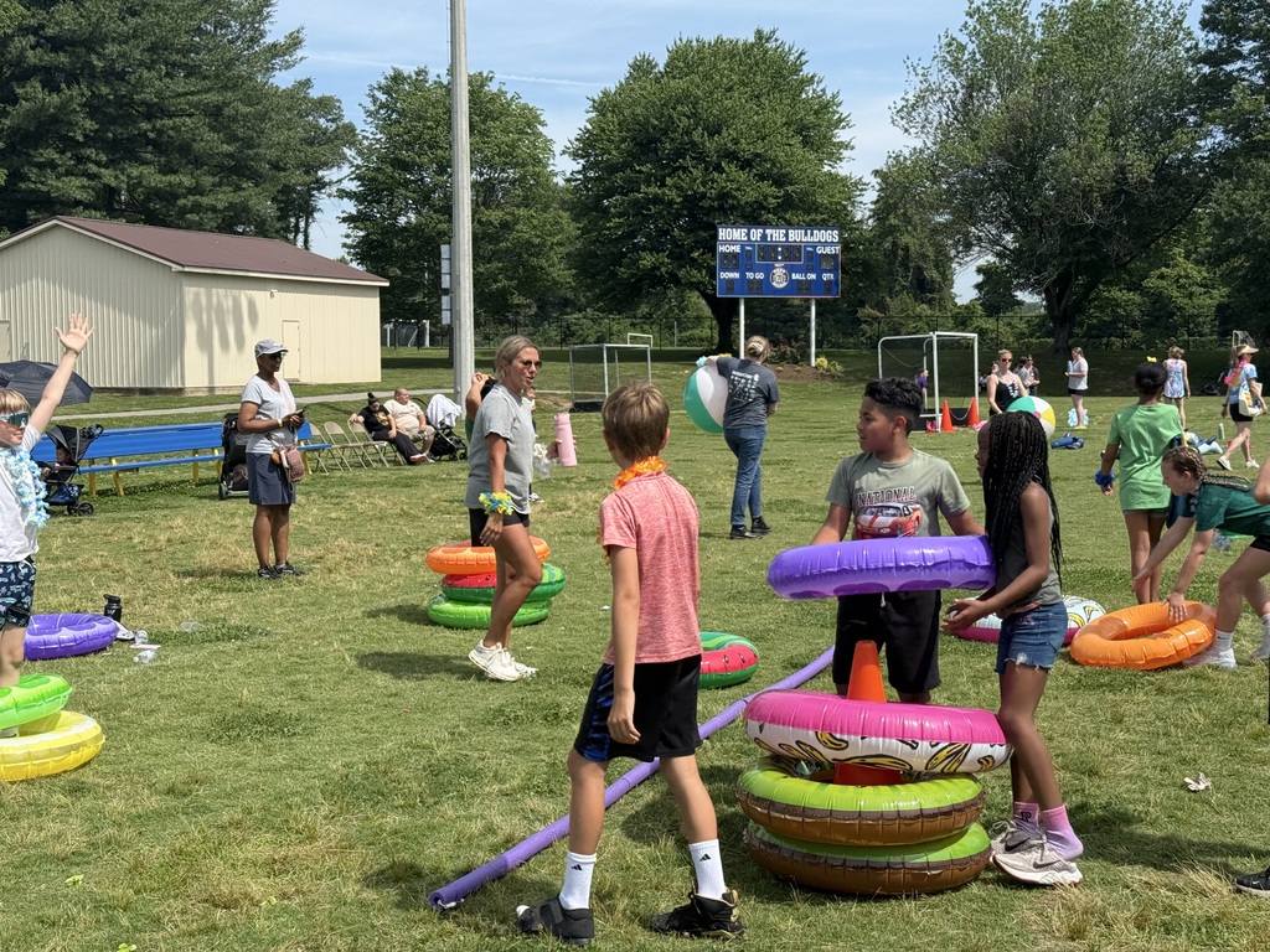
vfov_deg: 30.3
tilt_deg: -3.2
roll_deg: -0.8
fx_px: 1761
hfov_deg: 39.7
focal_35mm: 48
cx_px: 635
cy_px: 476
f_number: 1.78
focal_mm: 6.76
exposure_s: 1/4329
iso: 80
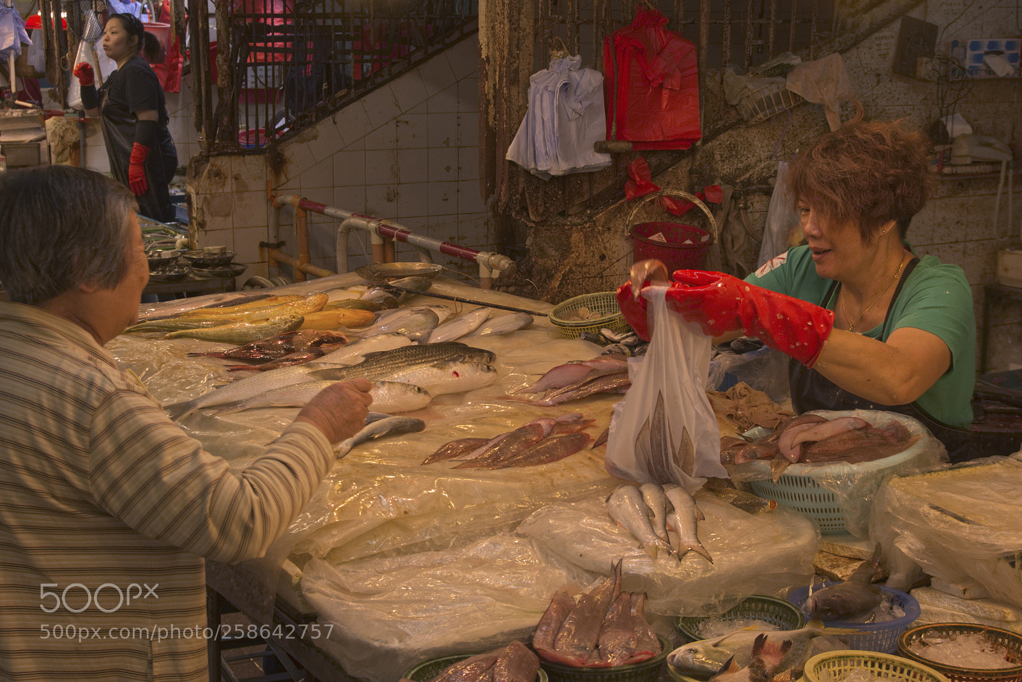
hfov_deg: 38.9
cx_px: 511
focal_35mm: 51
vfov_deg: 26.5
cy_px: 341
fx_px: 1448
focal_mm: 34
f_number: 5.6
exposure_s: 1/125
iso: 400
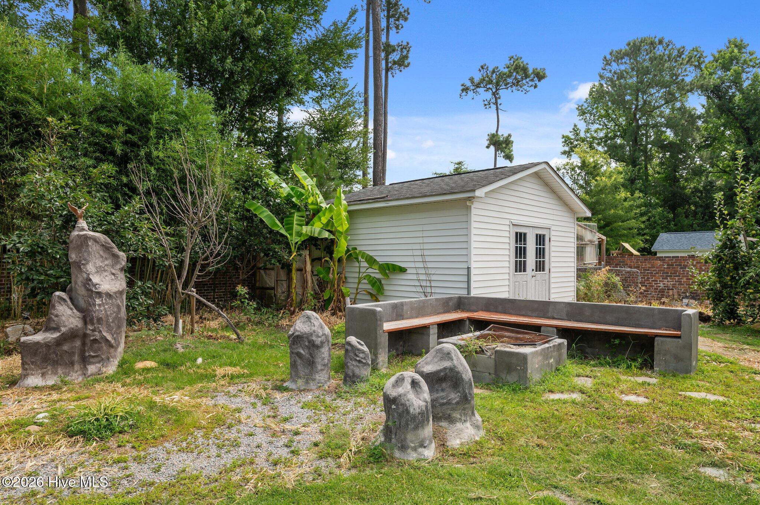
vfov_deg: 55.0
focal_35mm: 23
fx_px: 485
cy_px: 252
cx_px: 380
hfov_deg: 76.1
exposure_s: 1/400
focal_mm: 23
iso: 250
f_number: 8
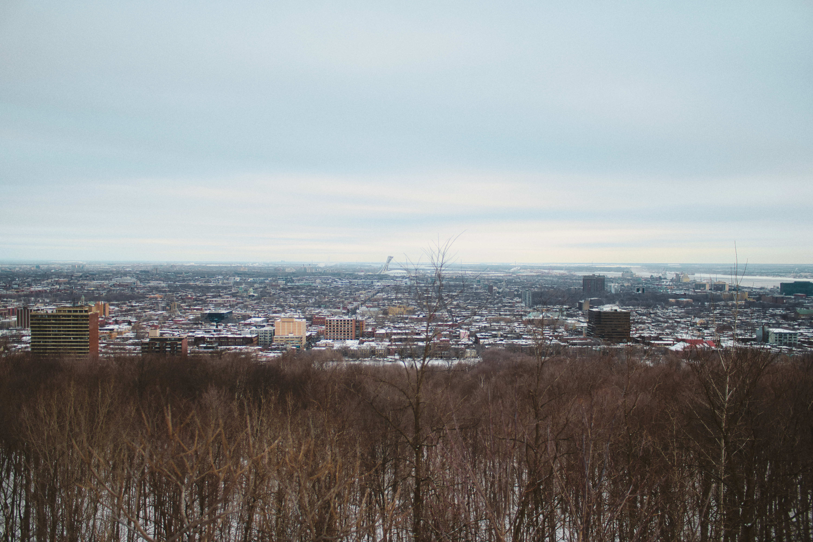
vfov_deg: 36.9
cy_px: 271
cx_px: 406
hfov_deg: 53.1
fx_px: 813
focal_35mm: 36
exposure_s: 1/1000
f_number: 1.8
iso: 100
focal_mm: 24
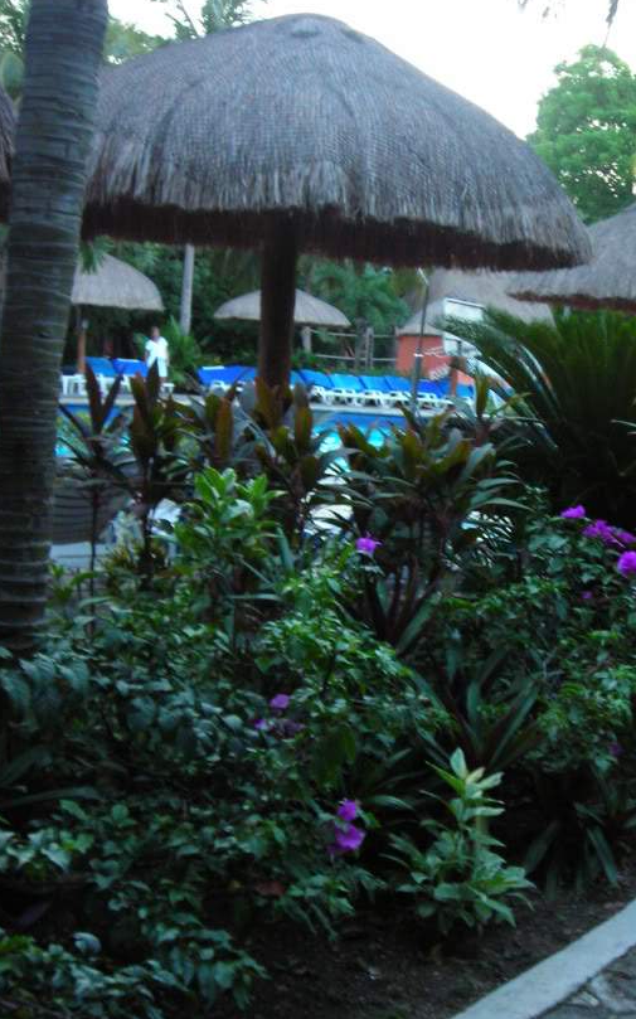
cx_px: 476
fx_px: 1416
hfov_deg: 25.0
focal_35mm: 51
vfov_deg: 39.5
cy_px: 578
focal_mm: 6.3
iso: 200
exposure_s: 1/30
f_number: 3.2
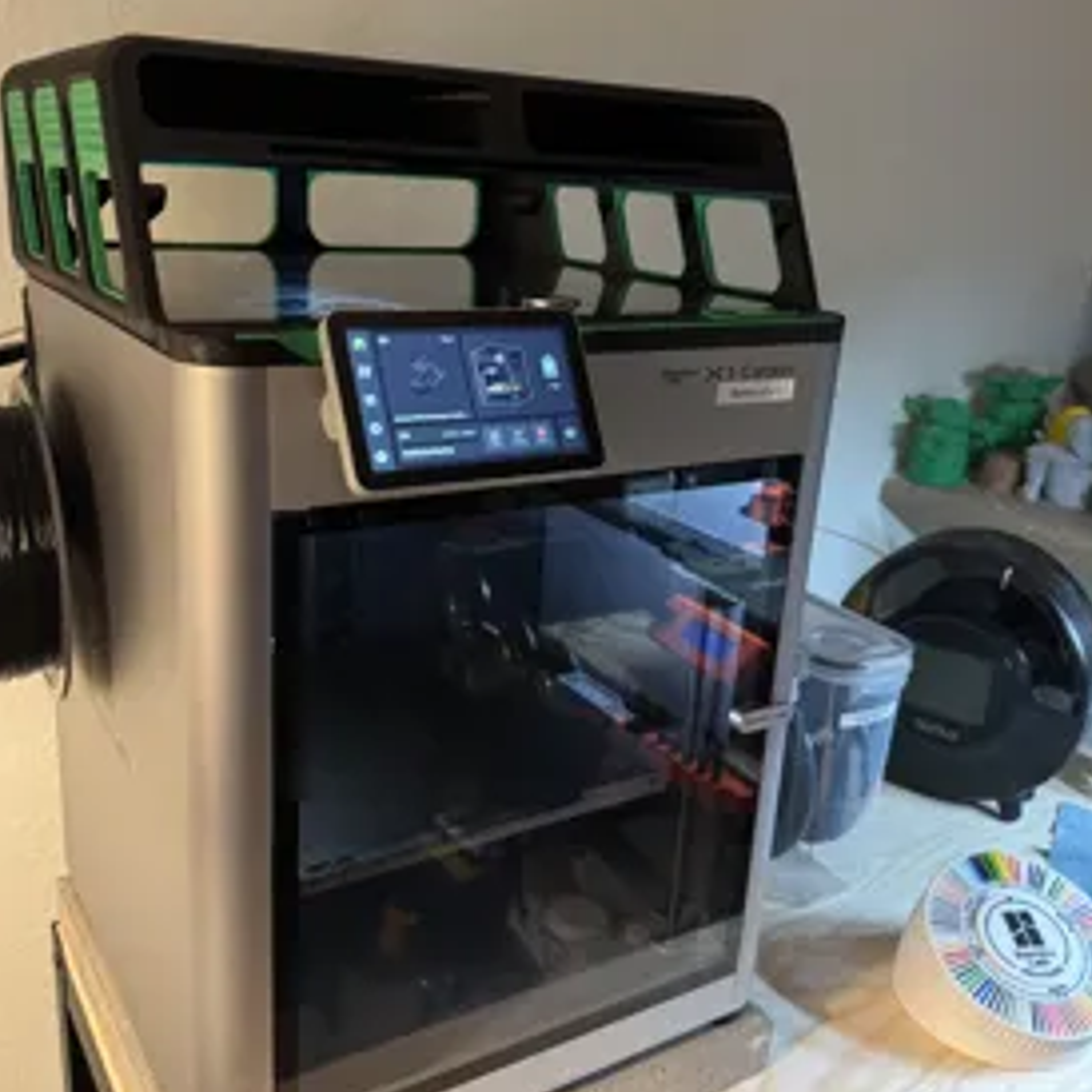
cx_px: 514
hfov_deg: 52.5
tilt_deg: -16.8
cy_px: 526
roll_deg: -3.7
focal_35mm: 31
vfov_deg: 52.5
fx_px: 1106
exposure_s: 1/43
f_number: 1.78
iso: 800
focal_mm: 6.76
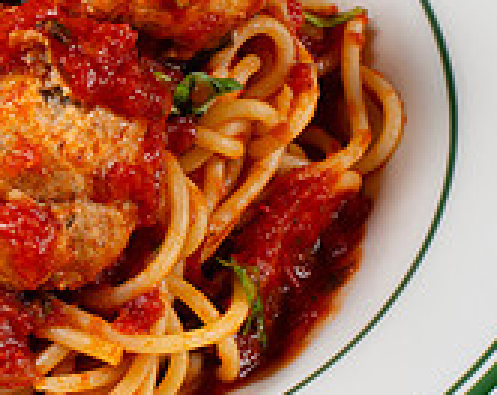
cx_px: -66
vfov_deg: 6.7
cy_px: 140
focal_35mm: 229
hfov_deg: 8.4
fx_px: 3361
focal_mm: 50
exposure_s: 1/200
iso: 200
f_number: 9
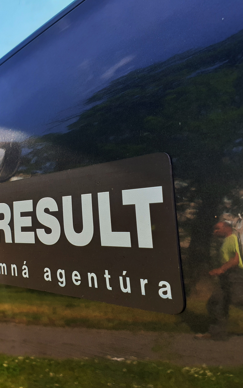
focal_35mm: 37
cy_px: 193
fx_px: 392
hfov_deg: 33.8
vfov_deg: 52.7
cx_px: 63
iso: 50
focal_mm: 4.3
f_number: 2.4
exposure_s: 1/426
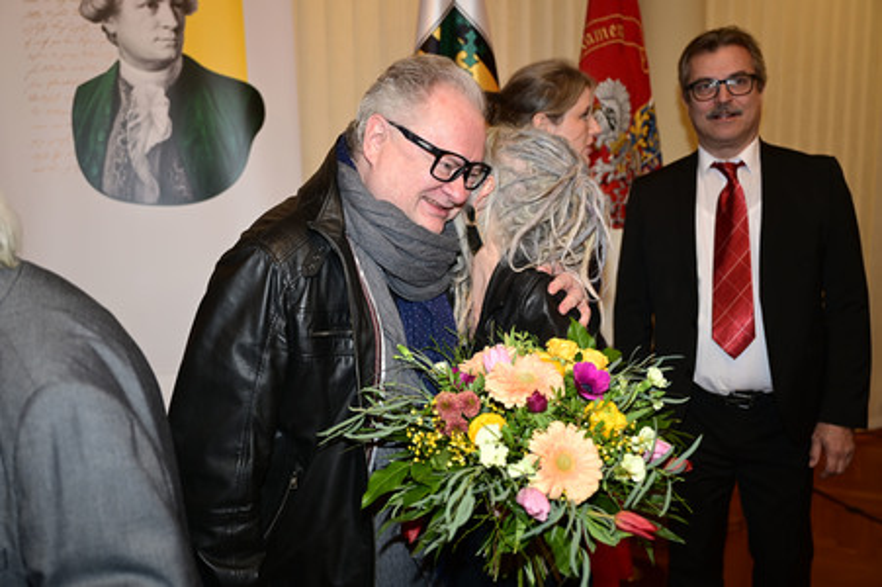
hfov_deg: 55.8
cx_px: 441
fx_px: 832
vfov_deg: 38.8
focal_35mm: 34
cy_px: 294
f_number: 2.8
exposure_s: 1/160
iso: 800
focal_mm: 34
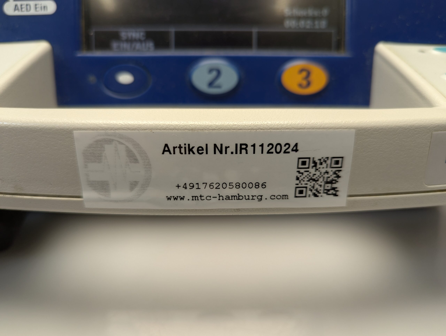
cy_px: 168
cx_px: 223
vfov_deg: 56.9
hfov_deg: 71.5
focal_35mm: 24
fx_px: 310
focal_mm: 6.81
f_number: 1.85
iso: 102
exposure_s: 1/100
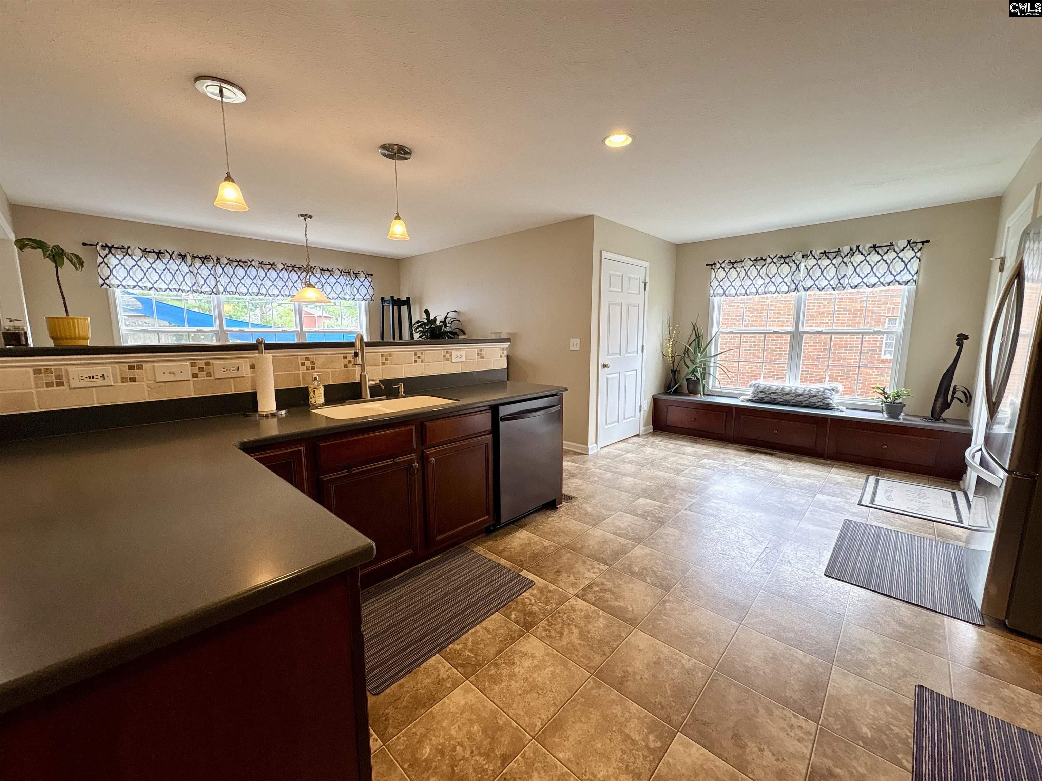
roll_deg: +1.0
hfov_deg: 102.1
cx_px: 521
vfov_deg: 85.7
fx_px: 421
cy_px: 390
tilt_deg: -6.9
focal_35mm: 14
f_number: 2.2
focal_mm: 2.22
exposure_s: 1/60
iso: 125
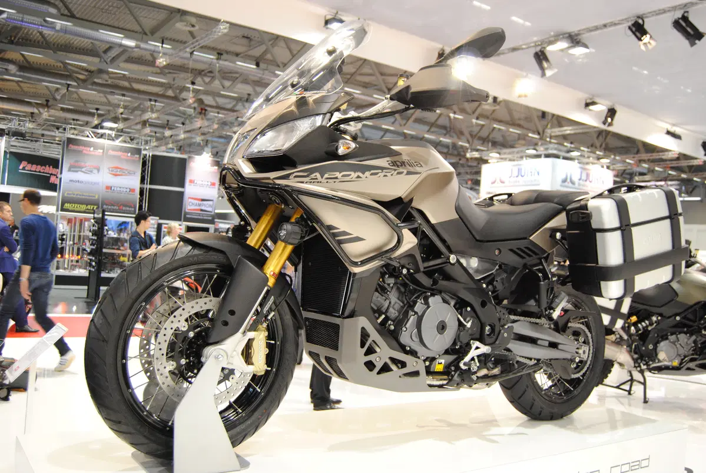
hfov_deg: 57.2
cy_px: 236
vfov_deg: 40.1
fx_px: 648
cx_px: 353
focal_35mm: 33
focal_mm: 22
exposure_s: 1/60
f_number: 4
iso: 800
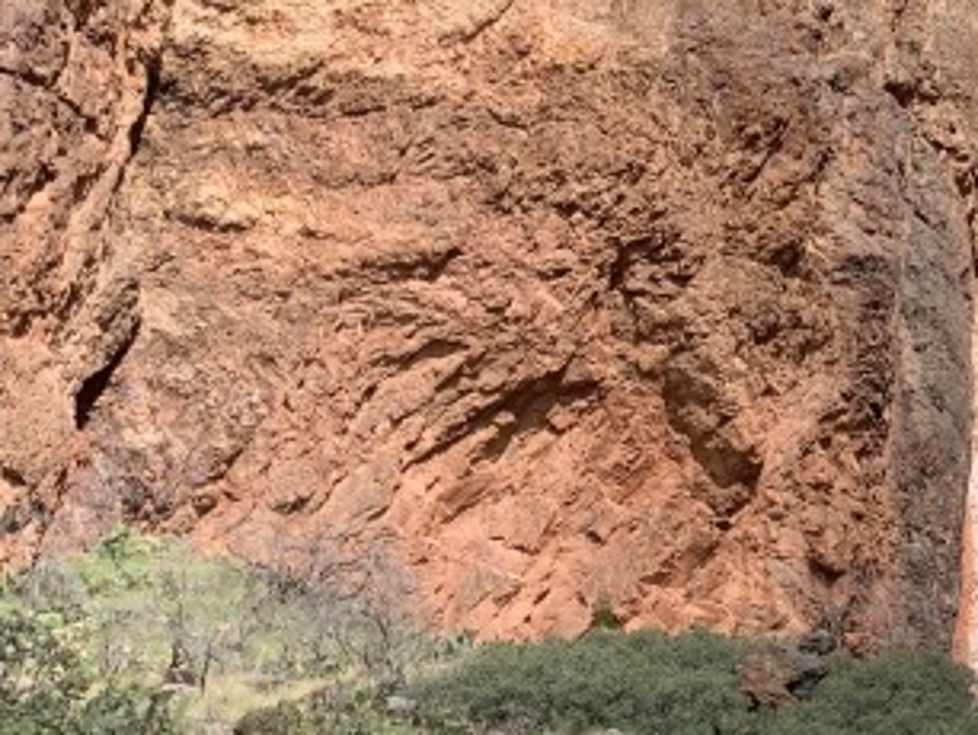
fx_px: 2460
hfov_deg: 21.1
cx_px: 1135
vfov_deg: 16.8
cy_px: 83
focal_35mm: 87
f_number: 1.8
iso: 25
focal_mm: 4.25
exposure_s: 1/1054
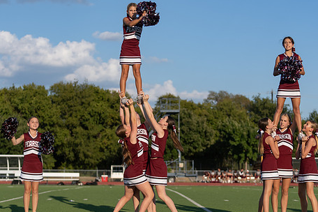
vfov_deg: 15.4
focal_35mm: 89
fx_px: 786
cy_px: 109
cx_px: 147
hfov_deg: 22.9
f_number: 2.8
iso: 100
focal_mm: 70
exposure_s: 1/2000
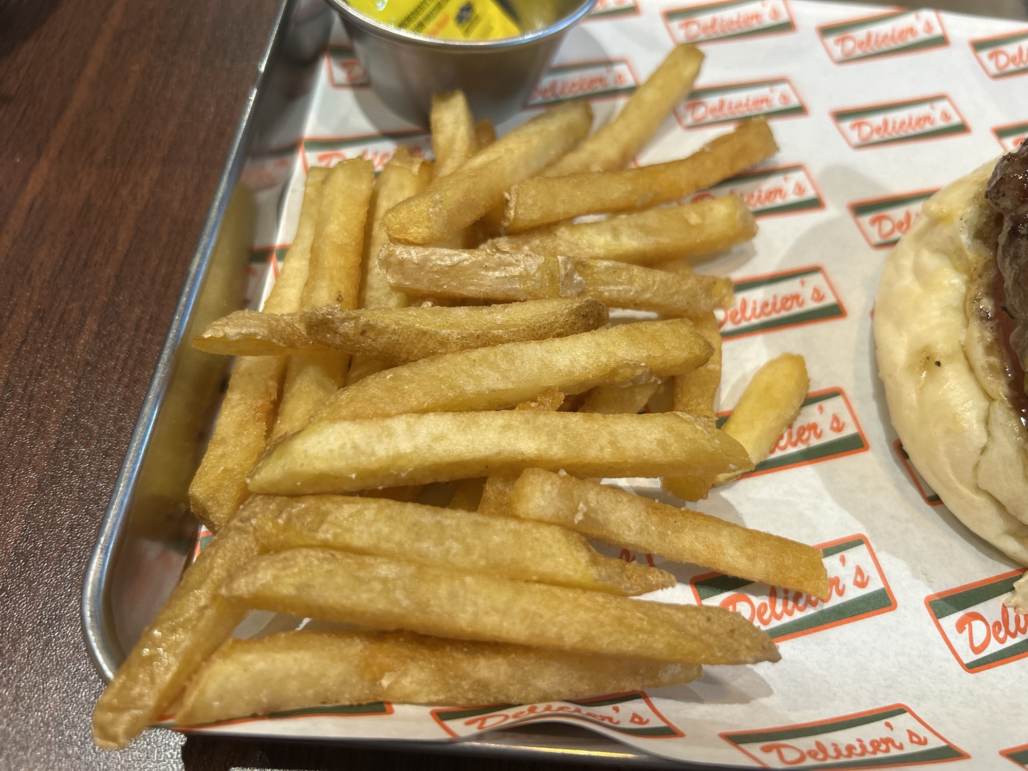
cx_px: 514
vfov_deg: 53.1
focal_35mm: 26
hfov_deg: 67.3
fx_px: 772
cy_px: 386
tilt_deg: -58.3
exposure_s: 1/50
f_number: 1.5
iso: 100
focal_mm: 5.7
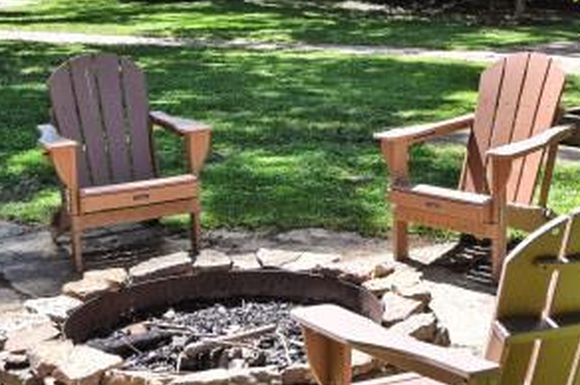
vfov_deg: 17.9
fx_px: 1159
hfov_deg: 27.7
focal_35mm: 72
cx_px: 431
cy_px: -77
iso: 140
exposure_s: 1/250
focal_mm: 14
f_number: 5.6
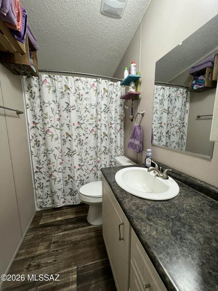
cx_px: 109
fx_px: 109
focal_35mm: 13
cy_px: 146
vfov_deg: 106.2
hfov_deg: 89.9
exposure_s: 1/120
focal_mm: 1.57
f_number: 1.8
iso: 160
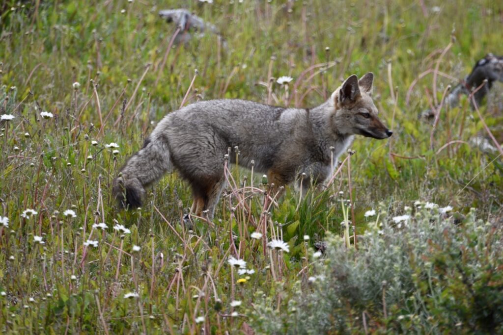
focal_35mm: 390
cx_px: 252
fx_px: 5450
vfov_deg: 3.5
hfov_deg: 5.3
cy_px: 168
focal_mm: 390
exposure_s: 1/320
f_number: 5.6
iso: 125
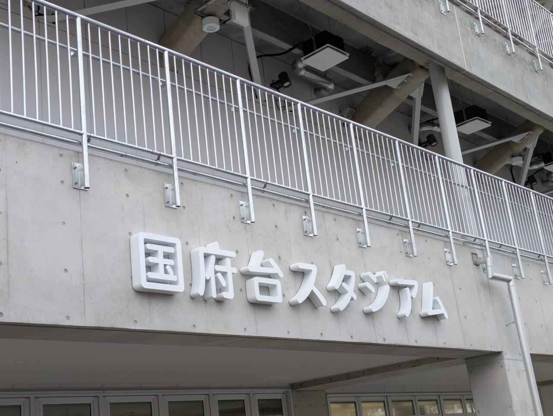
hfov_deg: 37.5
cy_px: 208
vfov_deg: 28.6
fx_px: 815
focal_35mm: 51
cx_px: 276
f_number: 1.89
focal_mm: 5.43
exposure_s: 1/843
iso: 51
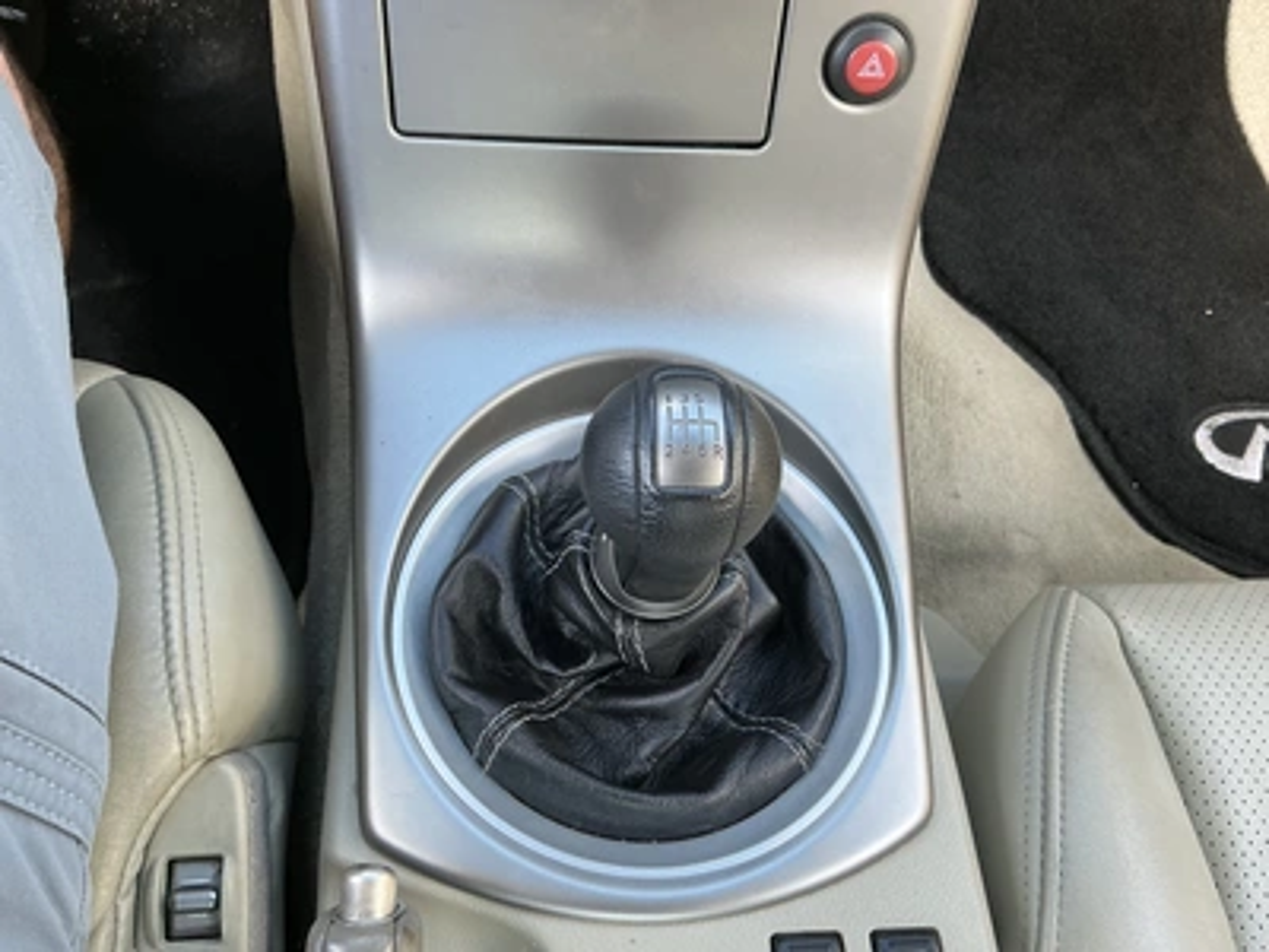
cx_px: 634
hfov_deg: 63.4
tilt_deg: -63.1
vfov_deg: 49.7
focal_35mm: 28
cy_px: 476
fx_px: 1026
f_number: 1.8
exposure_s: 1/83
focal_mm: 3
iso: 64
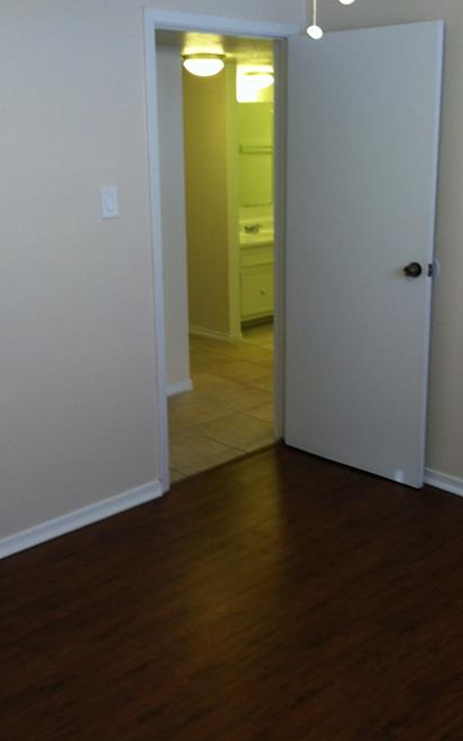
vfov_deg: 46.1
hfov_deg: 29.9
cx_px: 242
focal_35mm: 43
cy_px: 321
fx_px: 868
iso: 100
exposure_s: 1/17
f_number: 2.8
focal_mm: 3.85
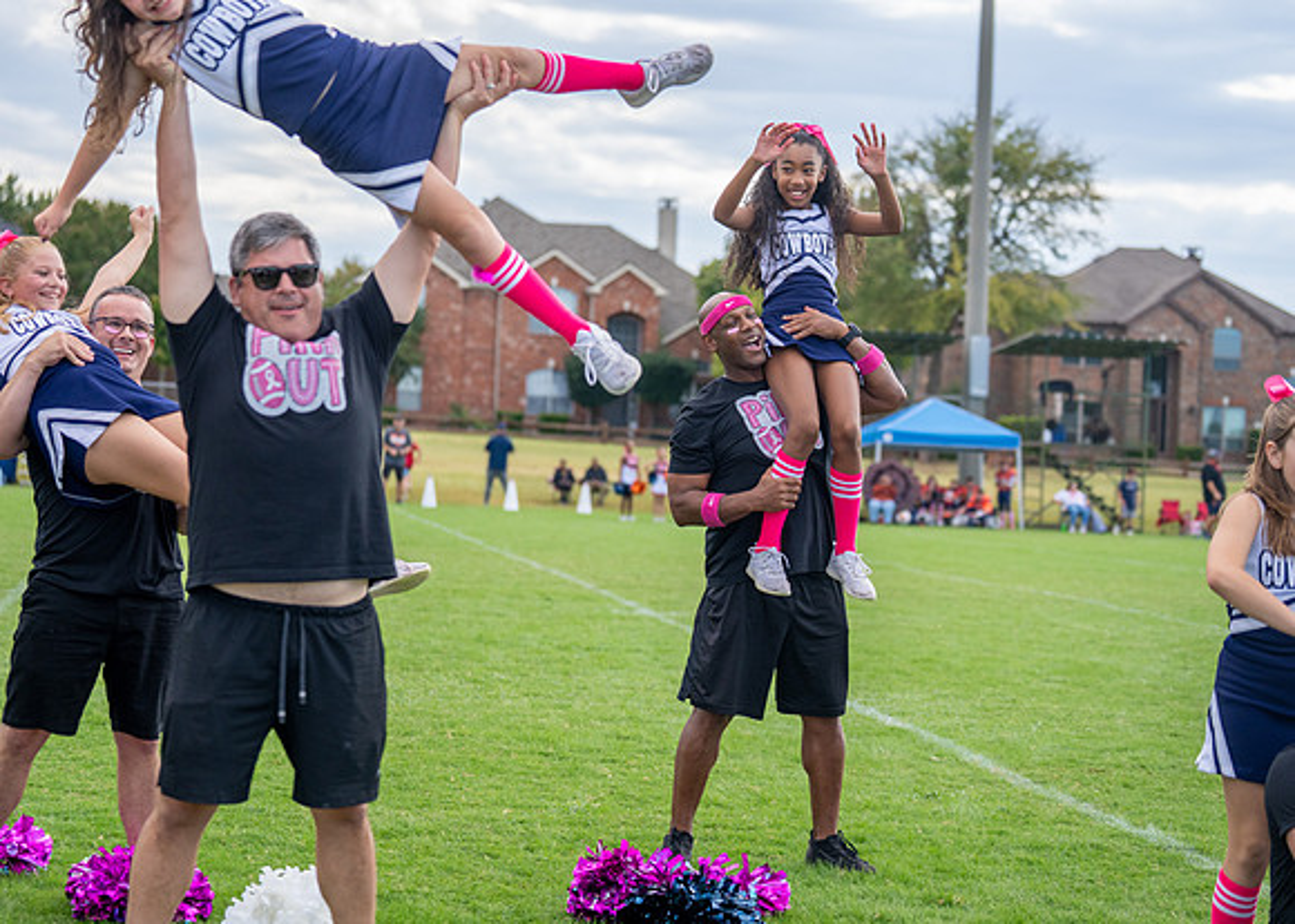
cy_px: 462
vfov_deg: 18.8
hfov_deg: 26.2
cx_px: 648
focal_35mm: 76
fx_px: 2788
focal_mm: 70
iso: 500
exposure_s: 1/4000
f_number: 2.8
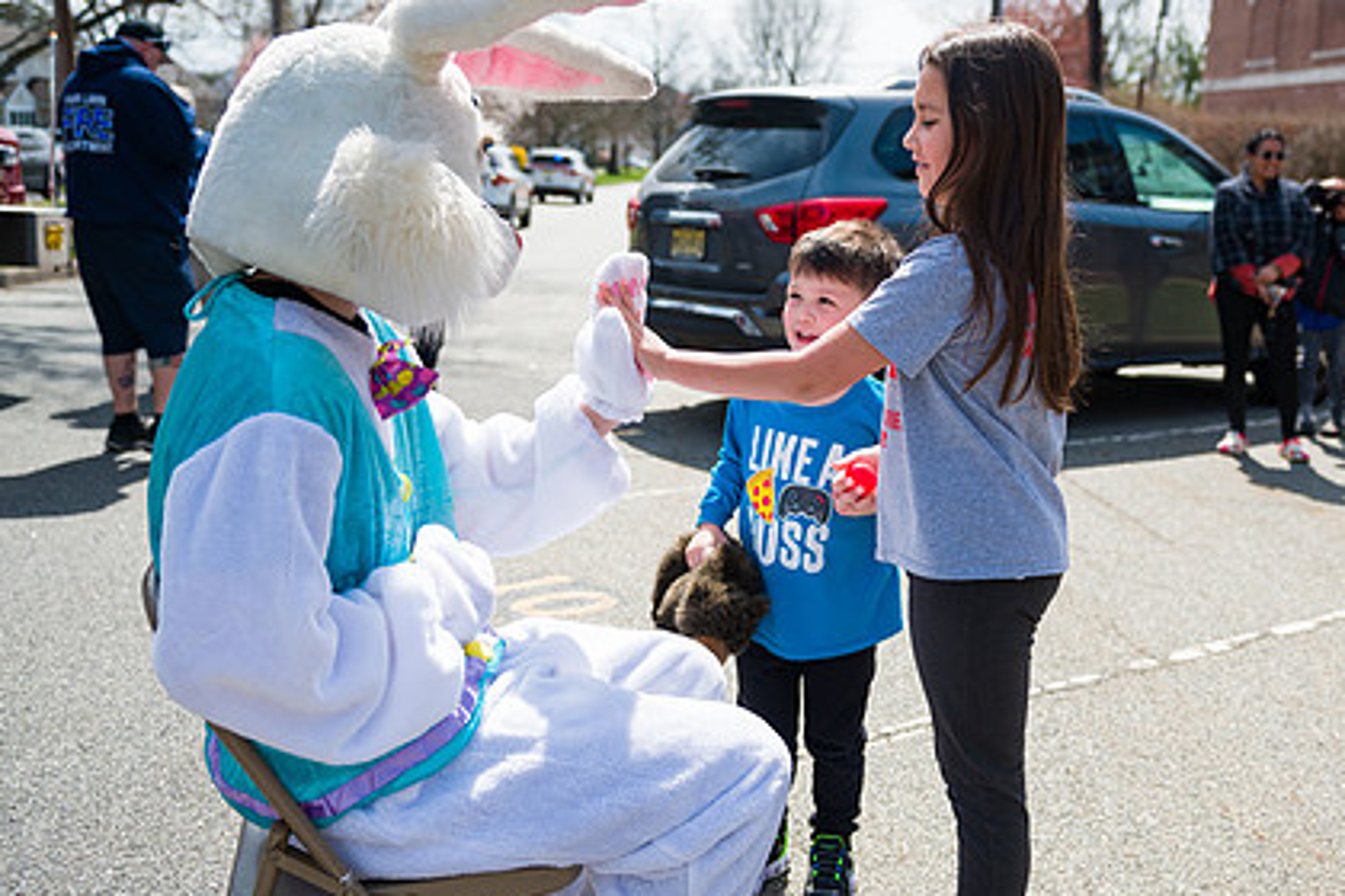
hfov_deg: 48.1
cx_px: 817
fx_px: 1494
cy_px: 454
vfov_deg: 33.4
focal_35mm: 40
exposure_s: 1/3200
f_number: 4
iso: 200
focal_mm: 29
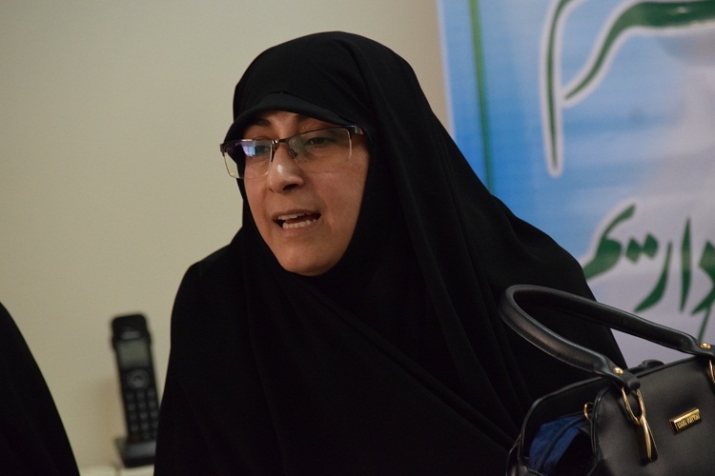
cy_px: 238
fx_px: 3575
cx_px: 358
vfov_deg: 7.6
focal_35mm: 180
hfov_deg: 11.4
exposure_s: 1/160
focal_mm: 120
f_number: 5.6
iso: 3200
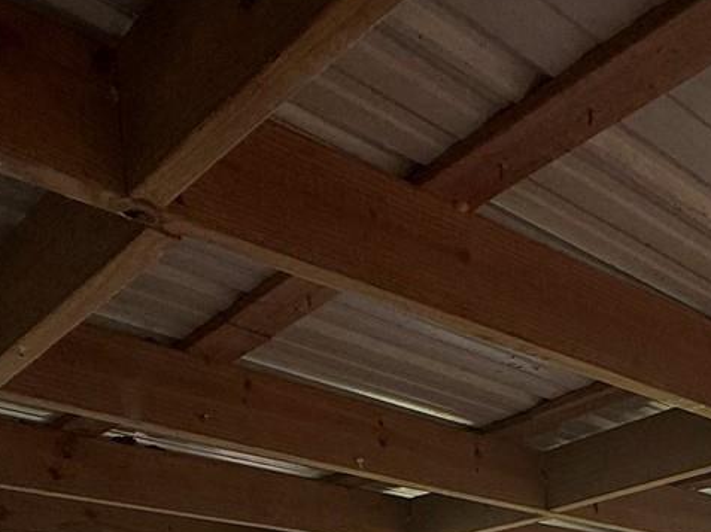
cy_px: 873
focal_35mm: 47
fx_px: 965
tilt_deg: -7.5
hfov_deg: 39.3
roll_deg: +1.6
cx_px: 538
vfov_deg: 22.7
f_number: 2.2
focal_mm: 2.22
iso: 50
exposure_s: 1/284
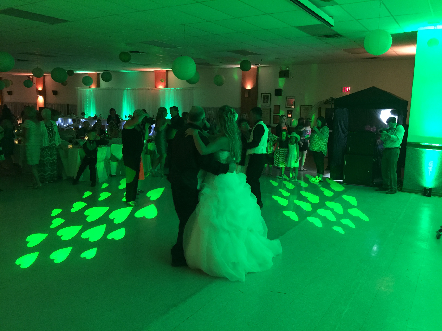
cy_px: 166
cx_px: 221
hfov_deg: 61.7
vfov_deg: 48.2
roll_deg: -1.1
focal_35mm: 29
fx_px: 370
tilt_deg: -8.1
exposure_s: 1/4
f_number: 2.2
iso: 80
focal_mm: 4.15
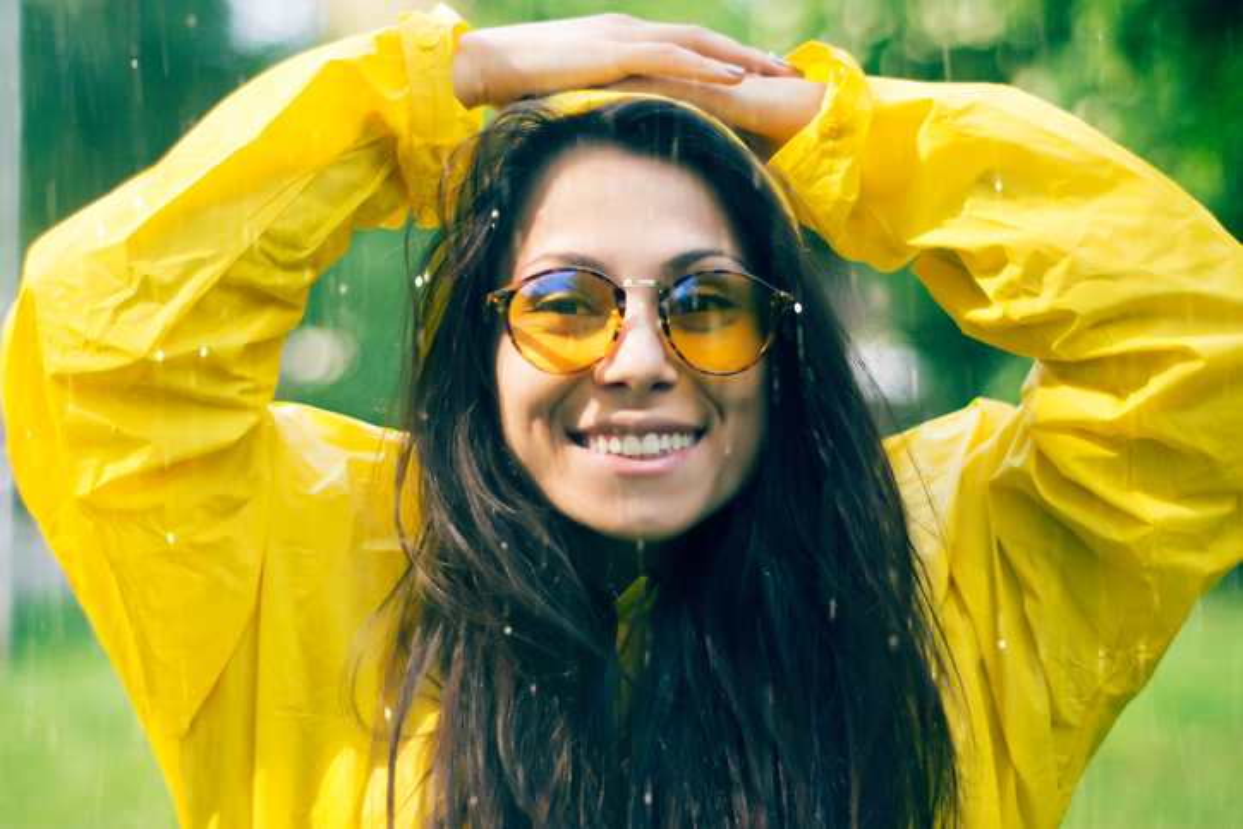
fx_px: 2590
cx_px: 622
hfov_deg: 27.0
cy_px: 414
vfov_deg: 18.2
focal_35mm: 75
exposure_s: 1/500
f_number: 2
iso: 100
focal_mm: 50
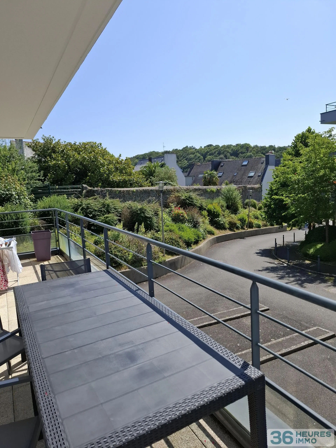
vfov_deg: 73.9
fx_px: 298
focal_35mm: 23
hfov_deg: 58.9
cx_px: 168
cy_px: 224
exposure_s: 1/2128
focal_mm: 5.54
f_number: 1.8
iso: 50
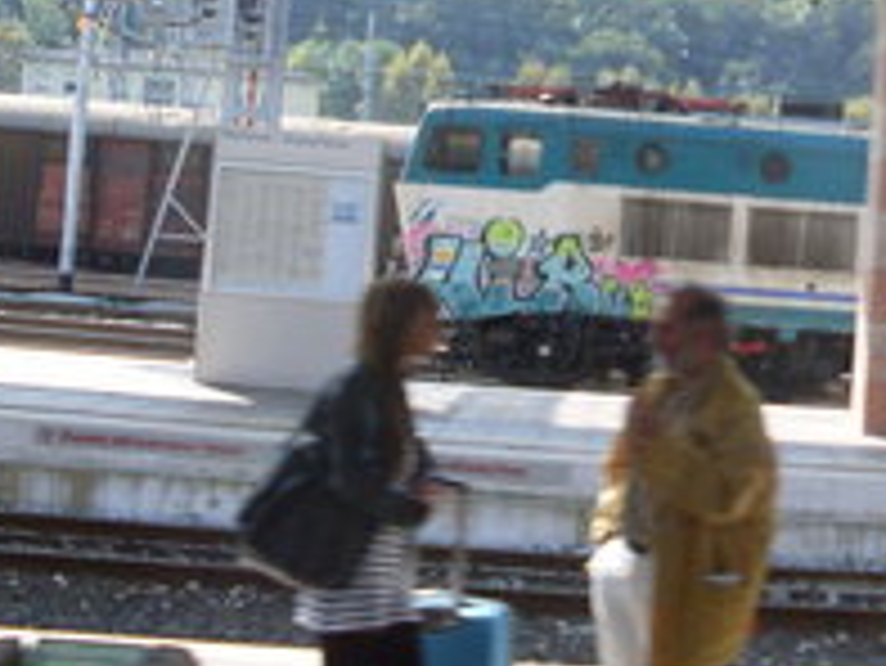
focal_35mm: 77
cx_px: 760
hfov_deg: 24.7
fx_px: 1972
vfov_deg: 18.8
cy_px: 68
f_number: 2.8
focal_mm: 6.3
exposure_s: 1/125
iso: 80
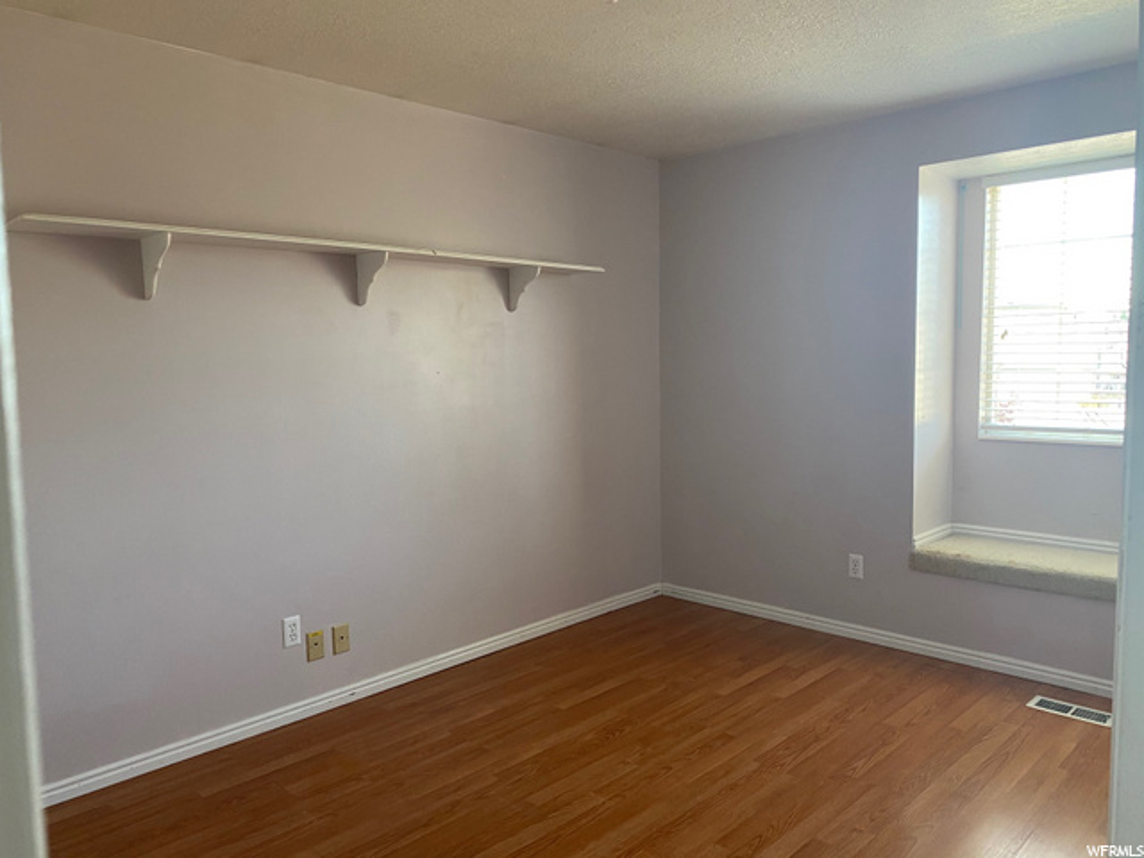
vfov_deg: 53.1
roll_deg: +0.5
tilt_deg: -4.7
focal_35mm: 26
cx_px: 572
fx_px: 859
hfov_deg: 67.3
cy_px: 429
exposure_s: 1/61
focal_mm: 4.25
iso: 125
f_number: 1.8
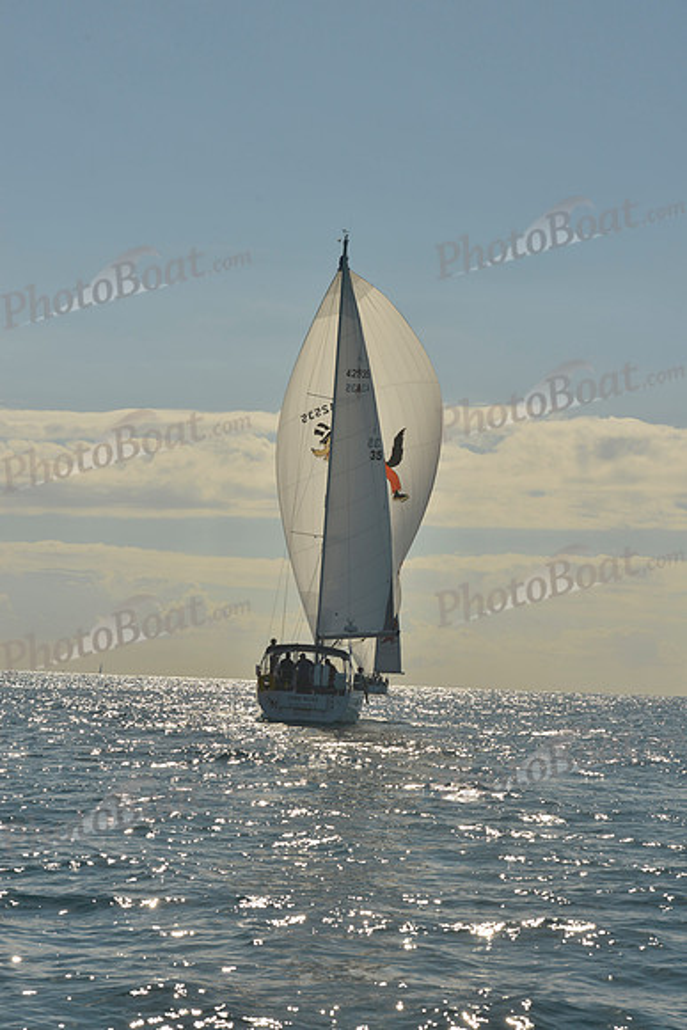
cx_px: 344
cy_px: 515
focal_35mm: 70
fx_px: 2002
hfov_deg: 19.5
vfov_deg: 28.8
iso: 200
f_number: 13
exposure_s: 1/640
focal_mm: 70
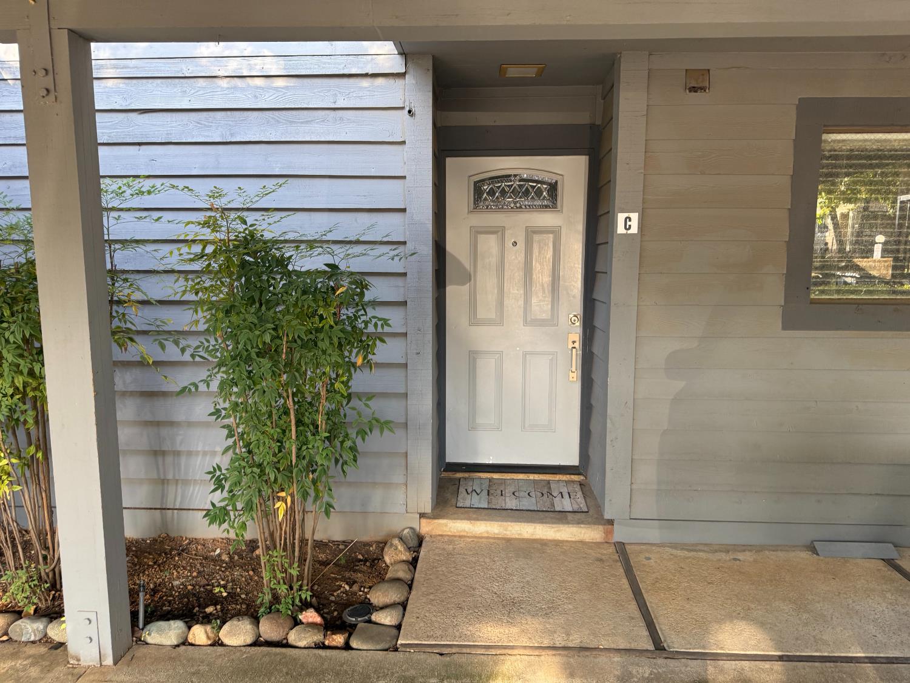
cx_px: 455
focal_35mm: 24
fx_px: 631
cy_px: 342
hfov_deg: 71.6
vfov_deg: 56.8
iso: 160
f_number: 1.78
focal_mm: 6.76
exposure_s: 1/121
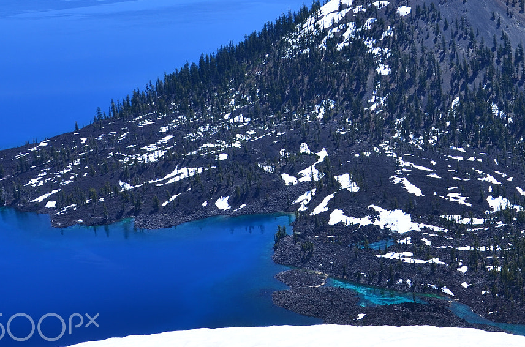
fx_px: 1222
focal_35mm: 84
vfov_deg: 16.1
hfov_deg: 23.8
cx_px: 437
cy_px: 84
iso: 100
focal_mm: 30
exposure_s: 1/250
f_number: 8
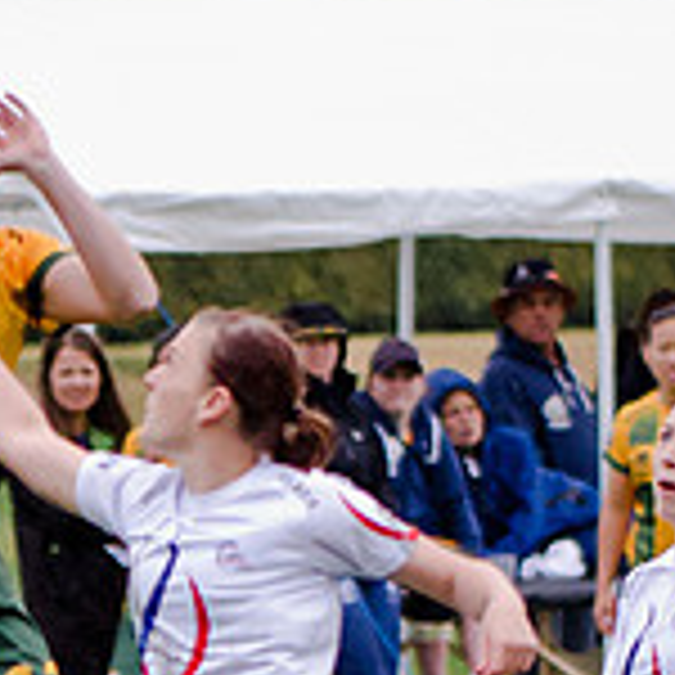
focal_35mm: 616
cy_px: 612
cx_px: -4
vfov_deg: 2.8
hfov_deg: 2.8
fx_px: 13582
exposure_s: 1/3200
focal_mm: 125
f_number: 3.2
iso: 640
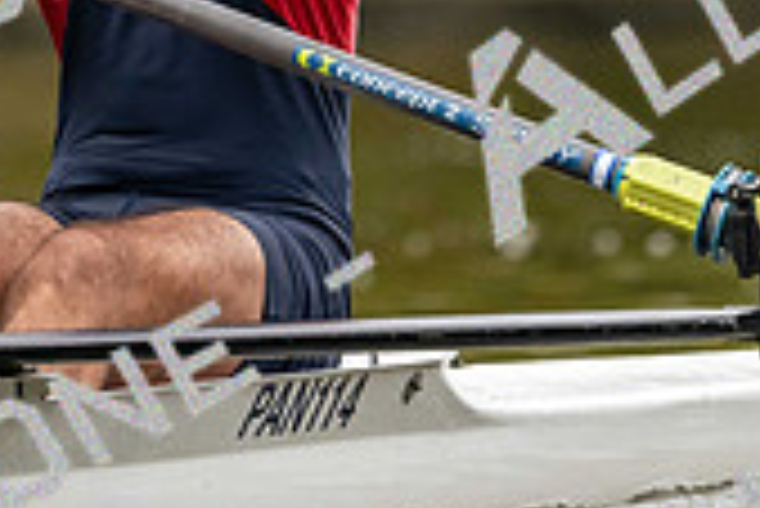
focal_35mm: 1374
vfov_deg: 1.0
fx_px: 29031
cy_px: -182
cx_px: 85
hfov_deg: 1.5
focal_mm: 400
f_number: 4.5
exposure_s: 1/2500
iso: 2800
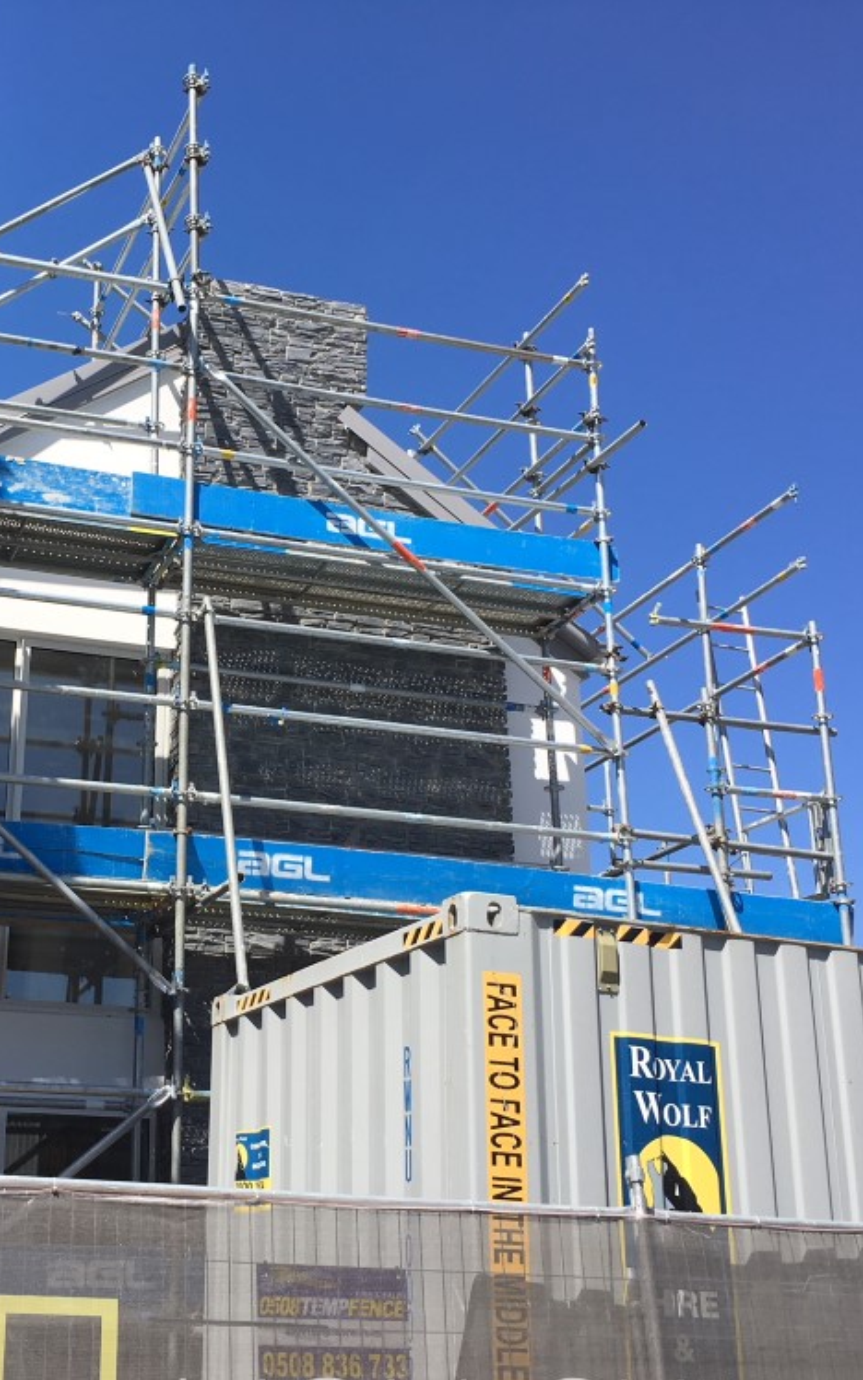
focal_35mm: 42
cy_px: 706
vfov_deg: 47.2
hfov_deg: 29.8
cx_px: 160
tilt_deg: +18.9
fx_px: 1581
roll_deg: -2.1
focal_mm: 4.15
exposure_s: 1/1425
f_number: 2.2
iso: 25
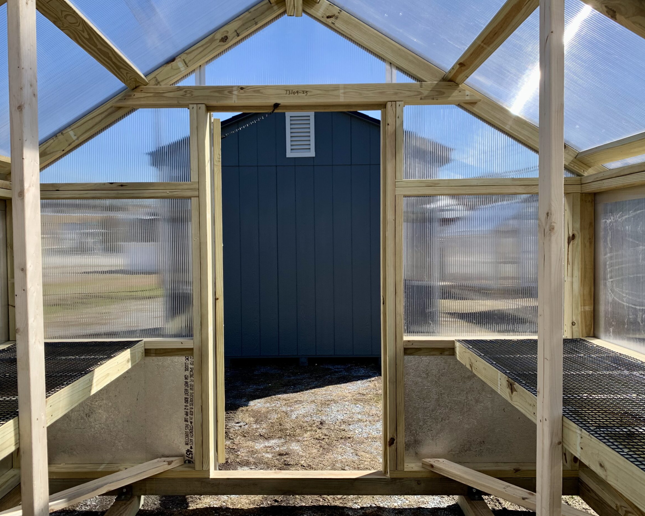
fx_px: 535
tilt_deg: -4.0
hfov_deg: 62.2
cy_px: 260
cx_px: 301
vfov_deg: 51.5
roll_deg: -0.7
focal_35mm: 28
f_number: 1.8
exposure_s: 1/1387
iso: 25
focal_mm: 4.25
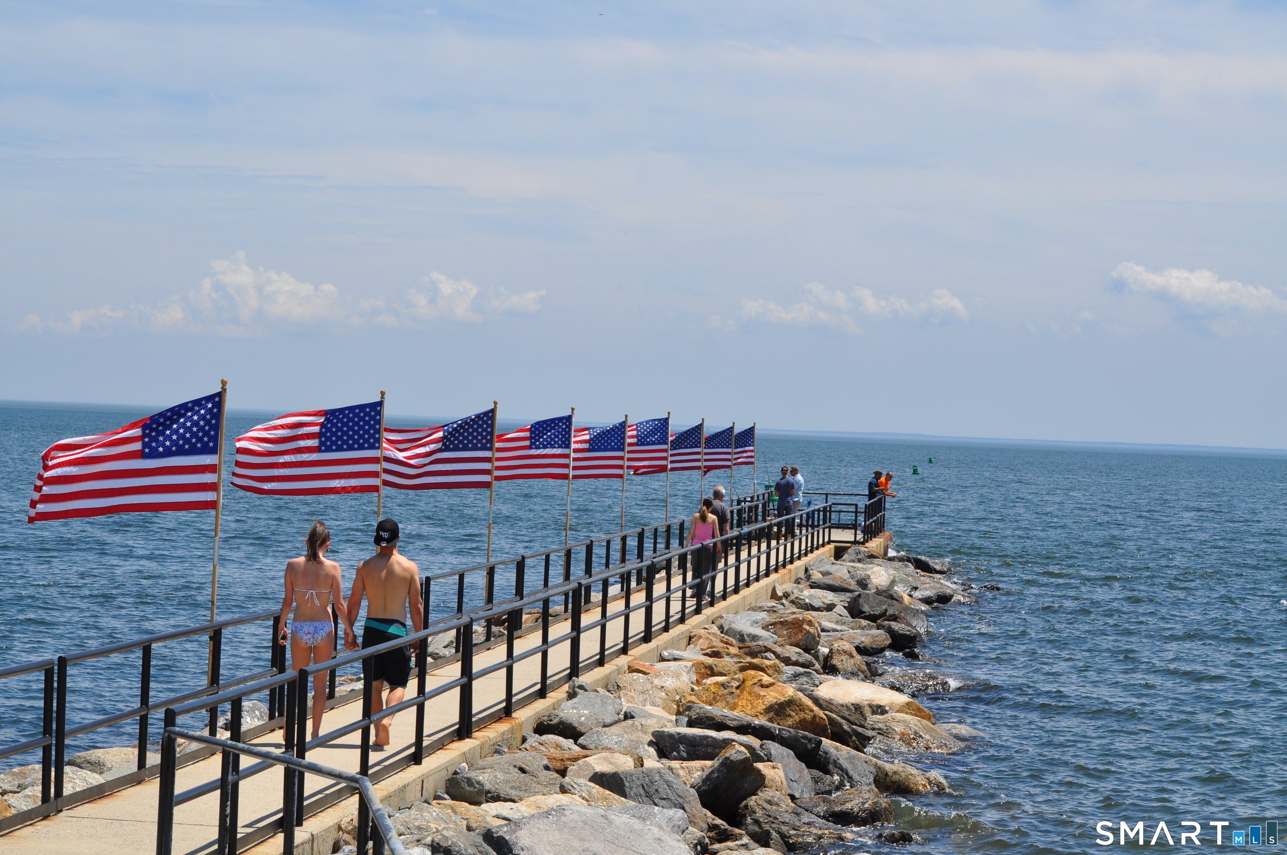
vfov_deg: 16.5
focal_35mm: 82
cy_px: 428
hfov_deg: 24.6
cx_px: 644
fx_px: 2946
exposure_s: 1/400
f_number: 10
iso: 200
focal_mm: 55
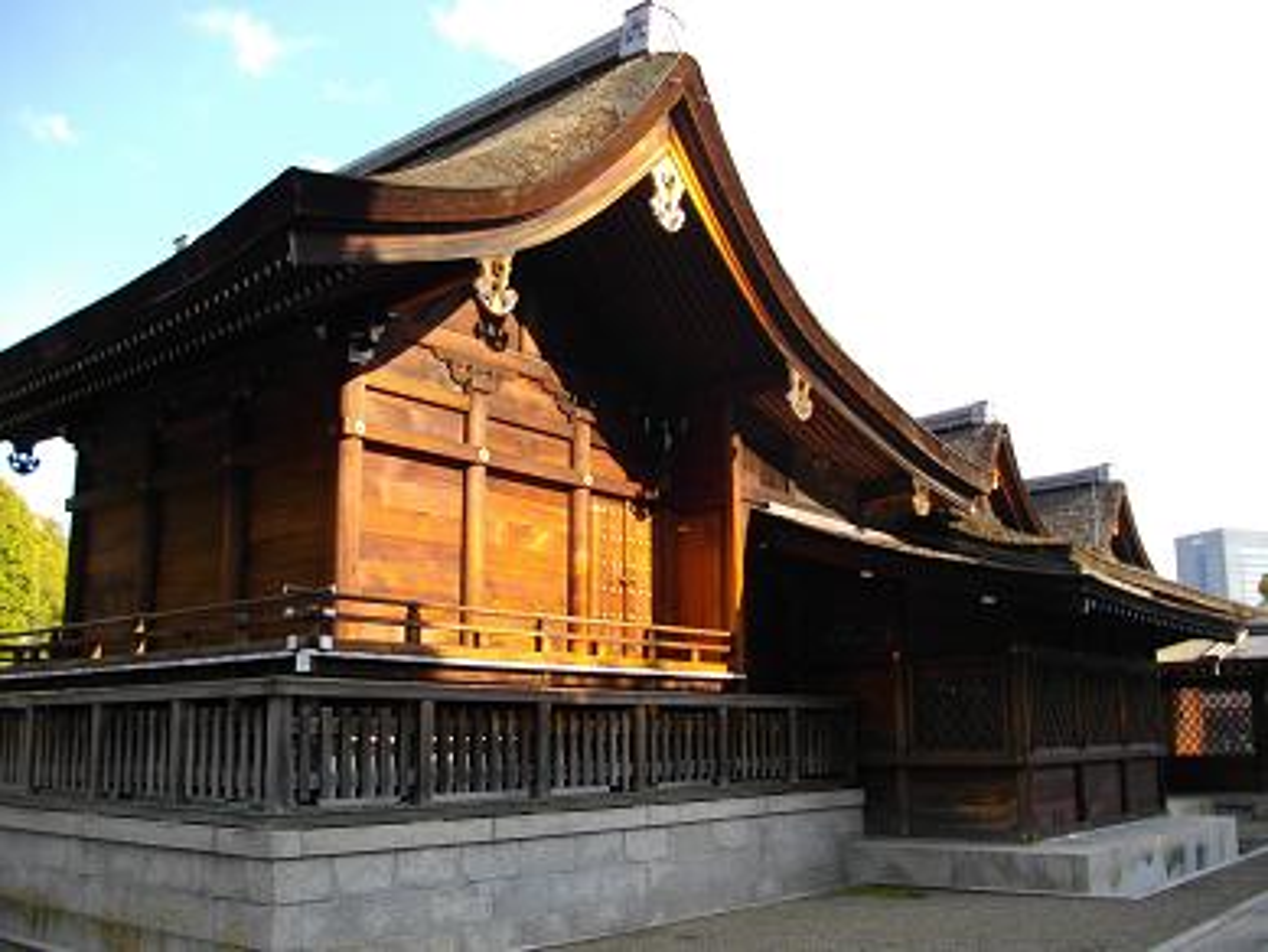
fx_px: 1173
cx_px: 634
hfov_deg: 56.8
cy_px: 476
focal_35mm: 32
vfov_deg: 44.2
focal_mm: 5.7
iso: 100
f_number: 2.9
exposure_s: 1/400
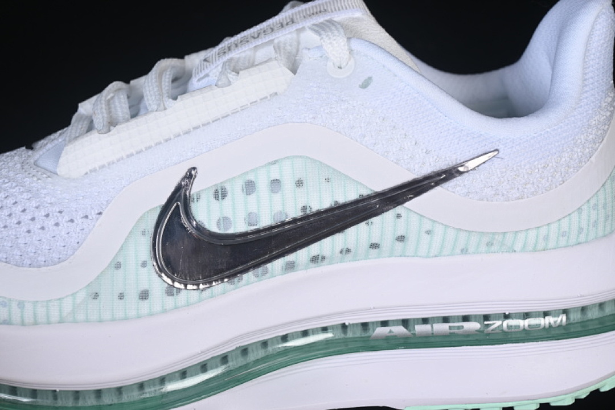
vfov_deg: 18.2
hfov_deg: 27.0
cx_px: 308
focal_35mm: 75
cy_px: 205
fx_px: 1281
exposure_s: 1/60
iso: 160
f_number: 8
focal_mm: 50
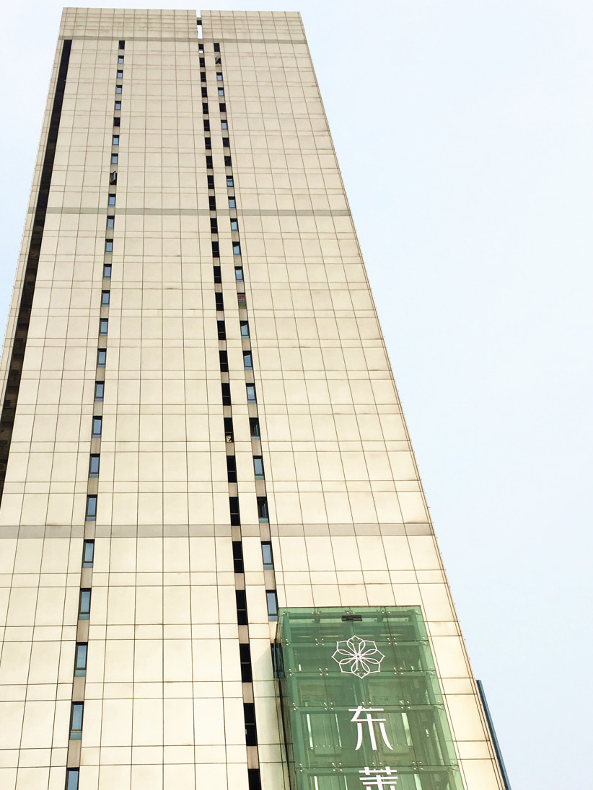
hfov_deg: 32.7
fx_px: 1005
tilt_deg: +43.7
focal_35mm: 44
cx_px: 218
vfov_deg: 42.1
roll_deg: +2.6
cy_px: 555
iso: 25
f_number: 2.2
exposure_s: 1/1748
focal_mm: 4.15
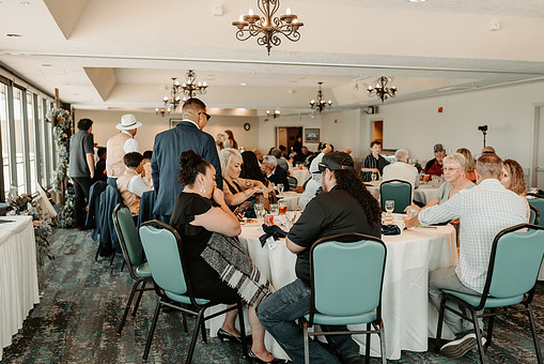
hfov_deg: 48.4
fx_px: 605
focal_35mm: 40
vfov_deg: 33.4
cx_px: 297
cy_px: 204
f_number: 2.2
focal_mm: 35
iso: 320
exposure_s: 1/250
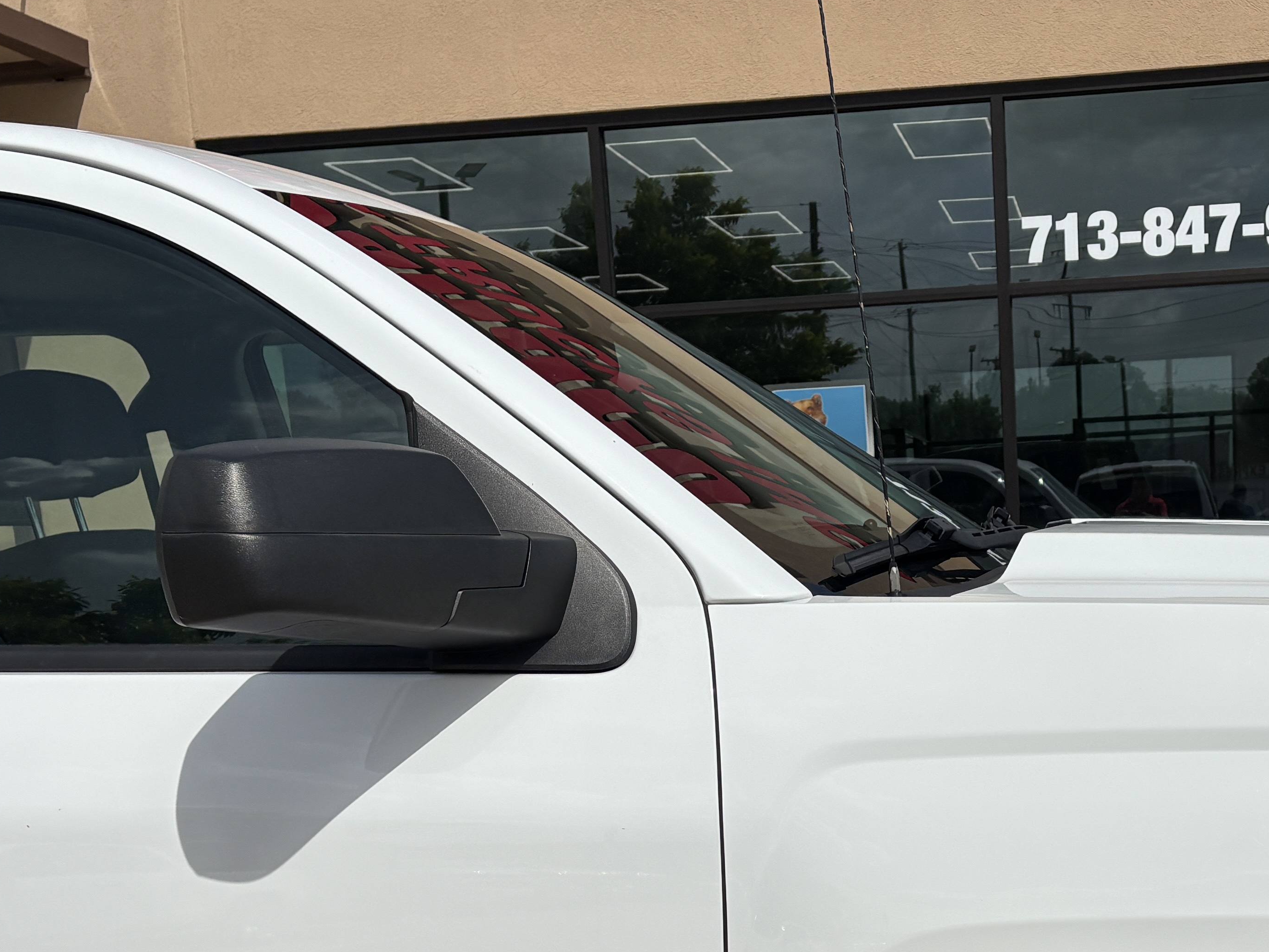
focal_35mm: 54
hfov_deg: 34.8
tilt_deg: -11.3
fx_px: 1980
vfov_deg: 25.6
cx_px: 950
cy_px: 960
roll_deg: +0.9
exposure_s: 1/9901
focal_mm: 5.96
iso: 50
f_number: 1.6
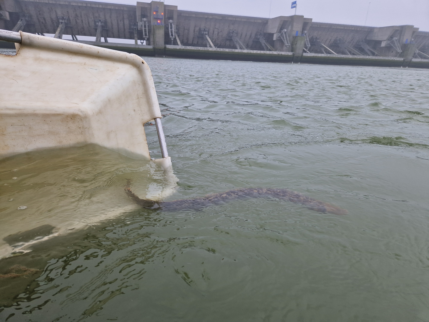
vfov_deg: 58.9
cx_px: 214
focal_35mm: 23
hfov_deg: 73.9
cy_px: 161
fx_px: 285
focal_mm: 5.4
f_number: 1.8
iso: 50
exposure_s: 1/652
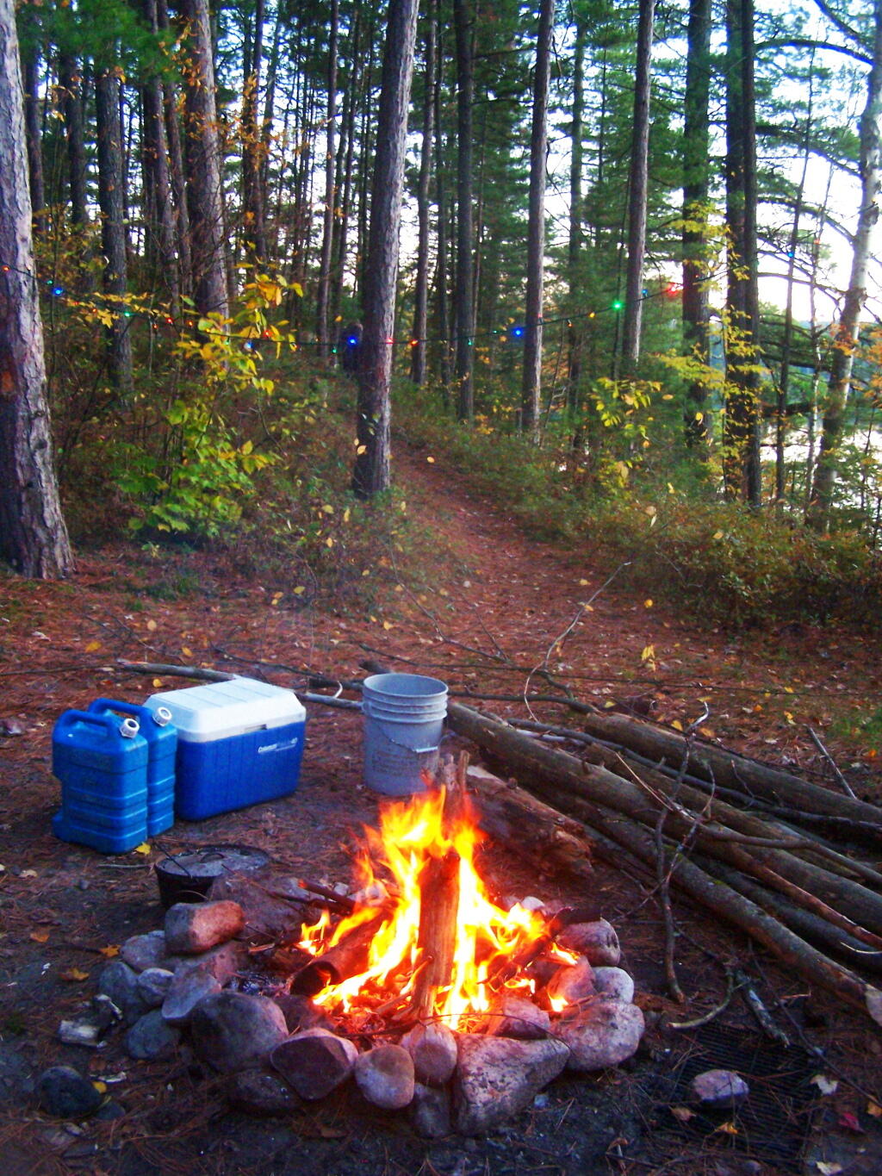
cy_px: 588
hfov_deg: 37.7
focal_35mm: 38
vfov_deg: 49.0
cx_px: 441
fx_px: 1291
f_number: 2.8
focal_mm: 6.3
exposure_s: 1/30
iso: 400
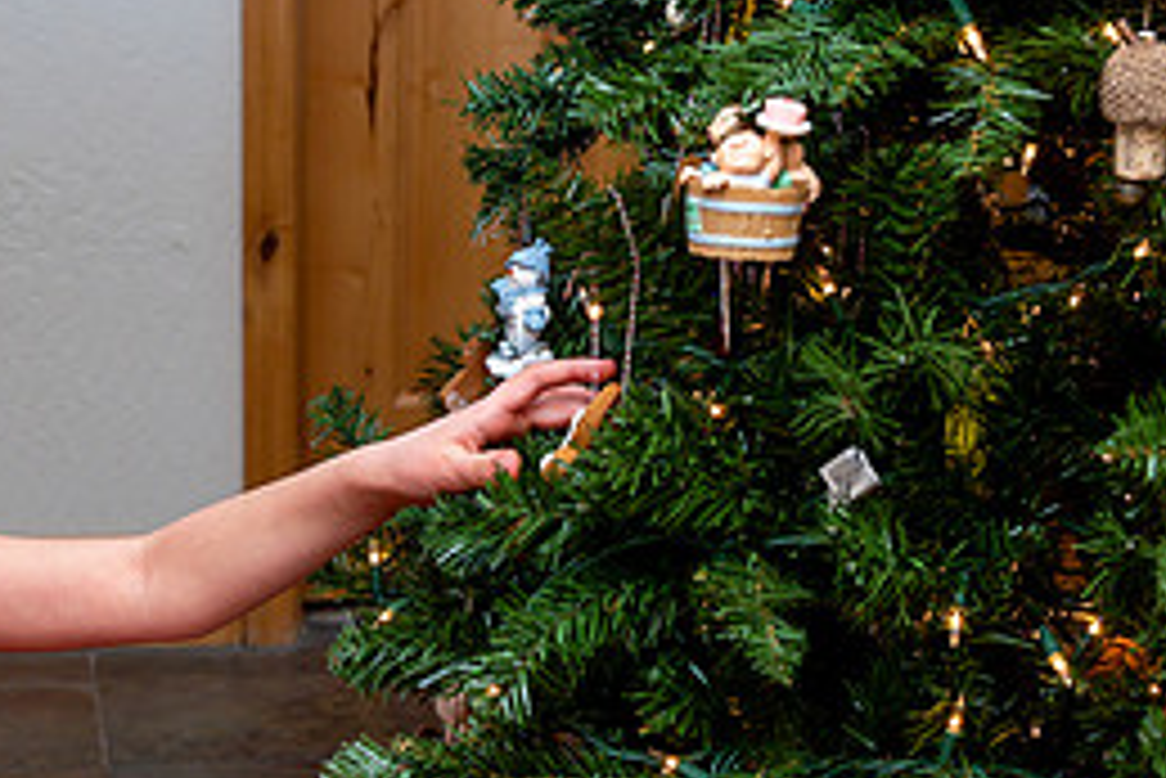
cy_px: 519
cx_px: 306
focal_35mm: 85
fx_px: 2754
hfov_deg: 23.7
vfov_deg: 16.1
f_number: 5
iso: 500
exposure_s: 1/60
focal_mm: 38
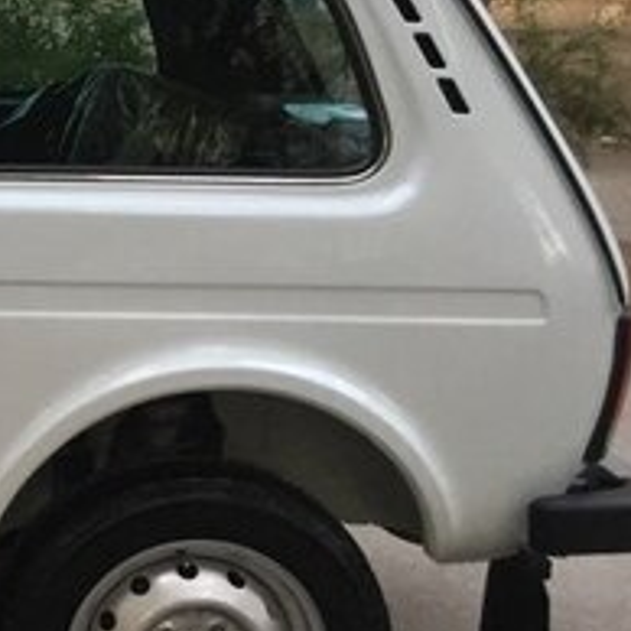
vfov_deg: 19.9
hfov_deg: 17.5
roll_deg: -2.6
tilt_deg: -11.9
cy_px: 259
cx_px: -364
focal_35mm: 87
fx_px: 1794
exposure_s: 1/33
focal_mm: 4.15
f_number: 2.2
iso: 125
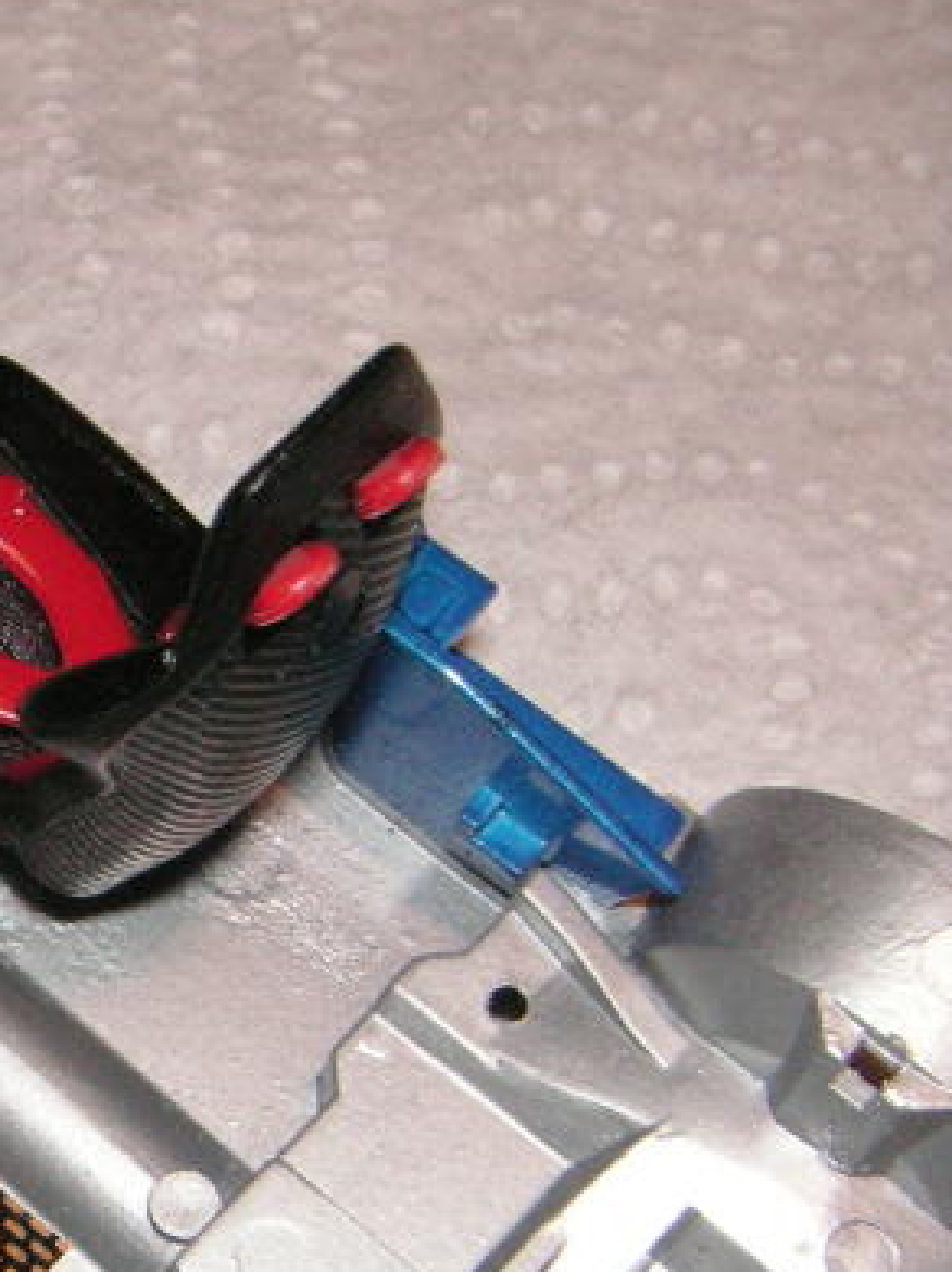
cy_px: 959
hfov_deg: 17.6
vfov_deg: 24.7
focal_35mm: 78
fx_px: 2863
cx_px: -320
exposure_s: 1/45
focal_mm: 6.3
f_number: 6.6
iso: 160
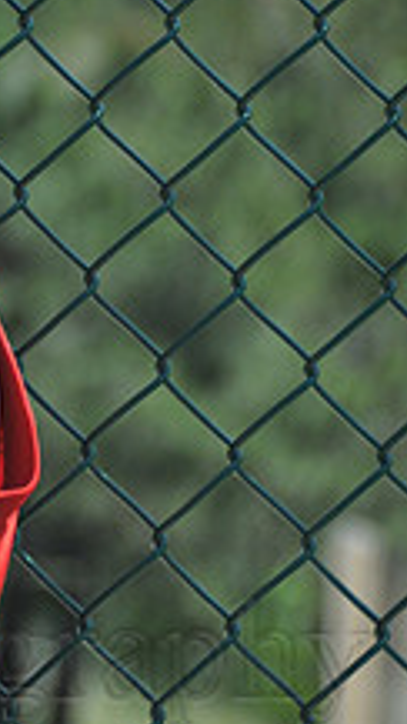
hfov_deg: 1.9
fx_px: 12053
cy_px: 242
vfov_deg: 3.4
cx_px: -520
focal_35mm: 628
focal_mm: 150
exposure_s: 1/250
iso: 200
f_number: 5.6
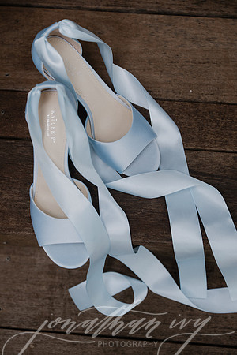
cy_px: 178
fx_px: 691
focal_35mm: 70
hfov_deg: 19.5
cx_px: 118
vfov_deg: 28.8
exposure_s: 1/500
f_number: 3.5
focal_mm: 70
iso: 320
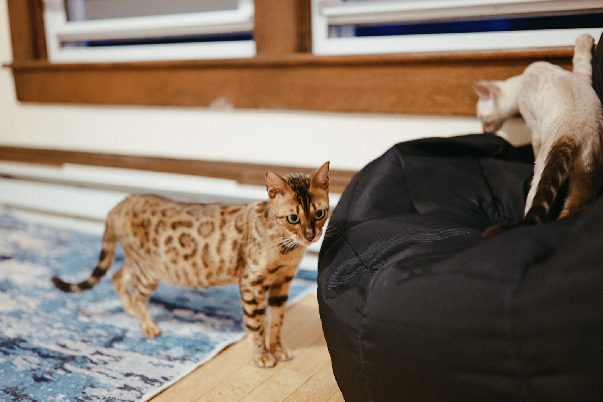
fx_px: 603
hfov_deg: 53.1
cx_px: 306
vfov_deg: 36.9
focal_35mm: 36
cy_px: 205
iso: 2000
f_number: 1.2
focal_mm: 35
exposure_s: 1/40
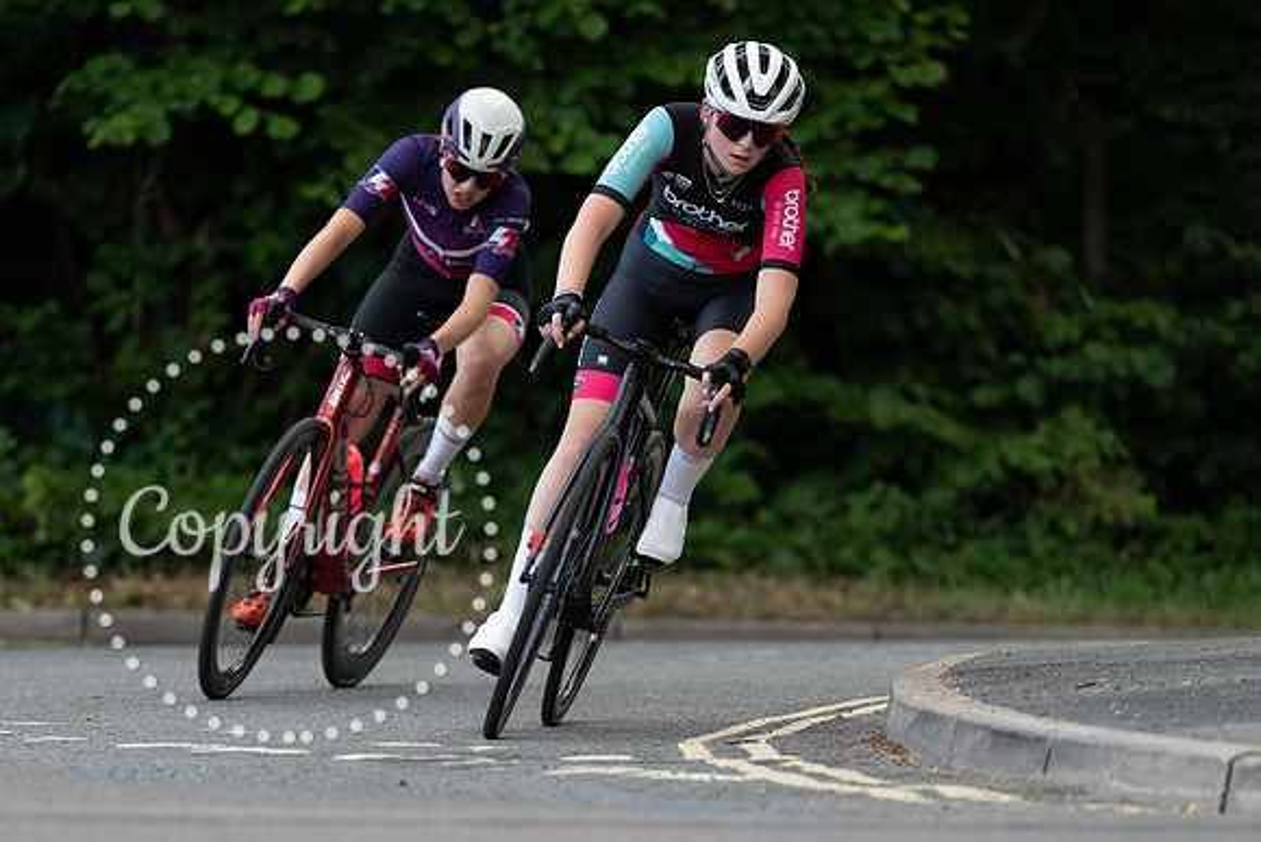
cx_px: 557
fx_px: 9522
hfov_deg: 7.6
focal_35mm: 272
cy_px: 572
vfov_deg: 5.1
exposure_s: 1/800
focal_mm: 200
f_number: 3.2
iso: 1000
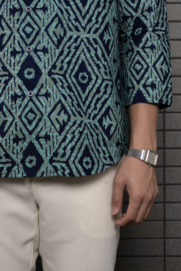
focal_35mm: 99
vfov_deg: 20.6
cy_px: 135
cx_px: 118
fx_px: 747
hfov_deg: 13.8
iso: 160
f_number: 8
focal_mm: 70
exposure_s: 1/125
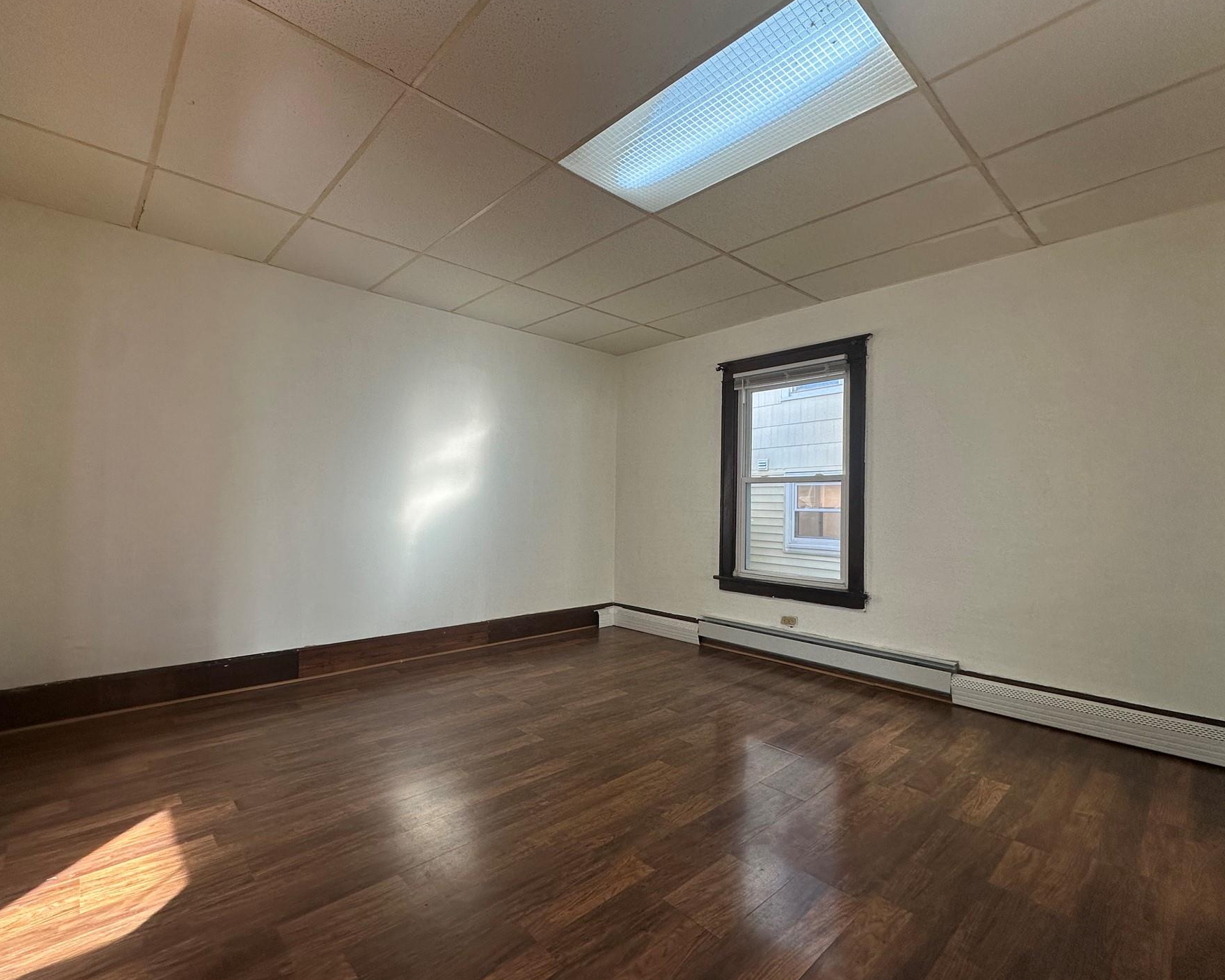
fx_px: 580
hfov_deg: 93.1
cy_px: 497
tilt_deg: +1.1
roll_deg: -1.4
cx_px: 603
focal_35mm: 16
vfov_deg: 80.4
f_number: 2.2
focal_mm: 2.22
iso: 100
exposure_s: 1/90
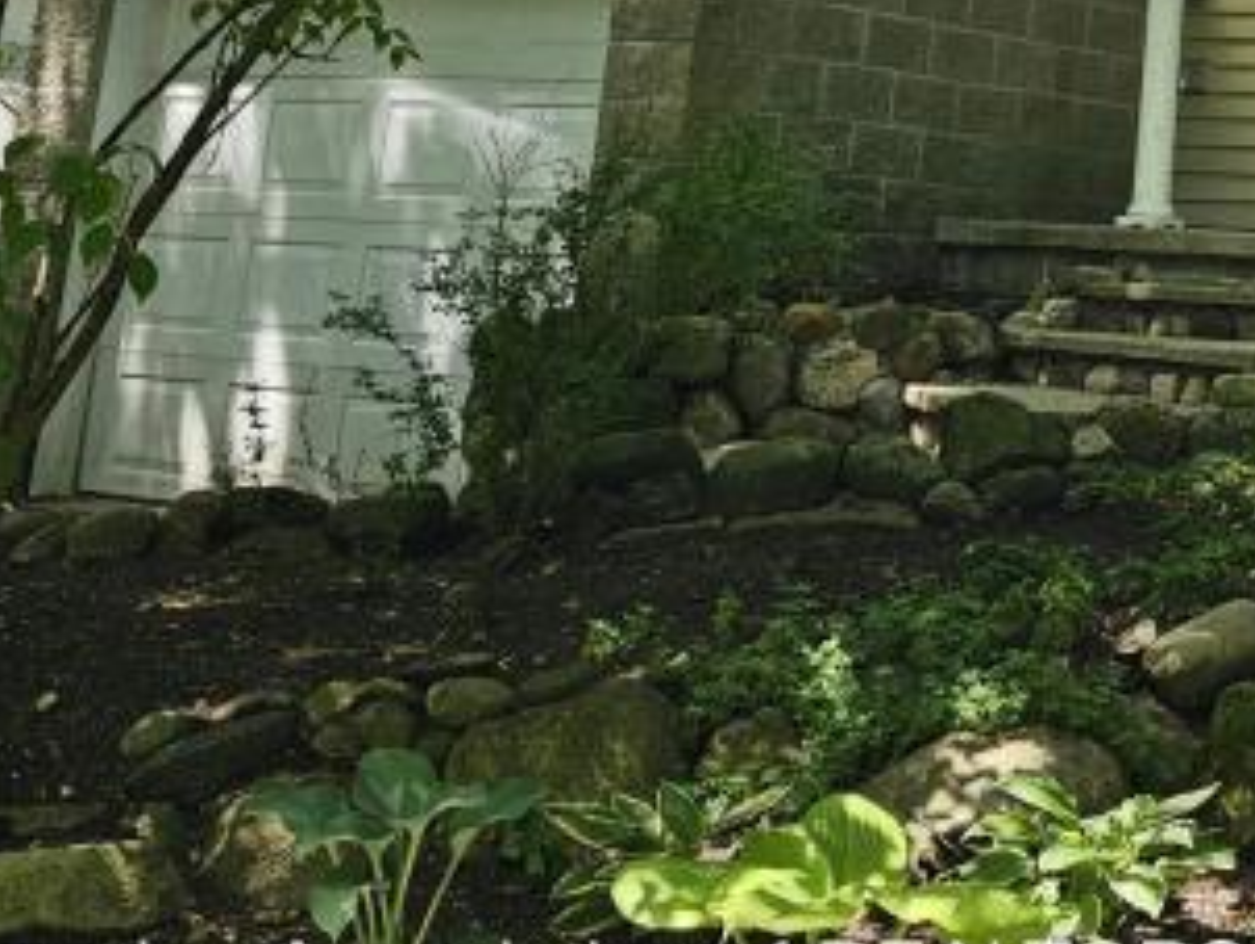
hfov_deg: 24.6
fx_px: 2649
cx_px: 1425
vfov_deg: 18.4
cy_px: -387
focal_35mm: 73
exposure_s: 1/180
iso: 16
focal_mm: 6.3
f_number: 1.7
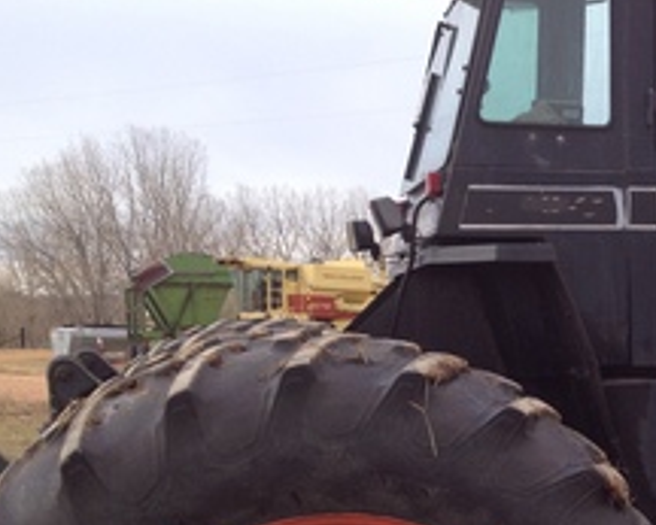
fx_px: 1670
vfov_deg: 17.8
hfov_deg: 21.0
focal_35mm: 86
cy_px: 404
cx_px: 744
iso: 64
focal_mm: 4.28
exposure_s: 1/539
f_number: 2.4
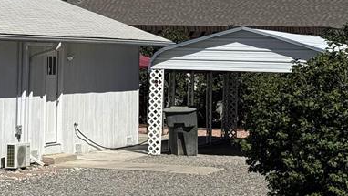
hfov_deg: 14.8
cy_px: 22
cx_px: -79
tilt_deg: +0.8
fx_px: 1292
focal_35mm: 140
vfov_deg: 8.6
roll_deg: -0.8
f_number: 1.78
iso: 64
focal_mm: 6.76
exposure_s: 1/9901
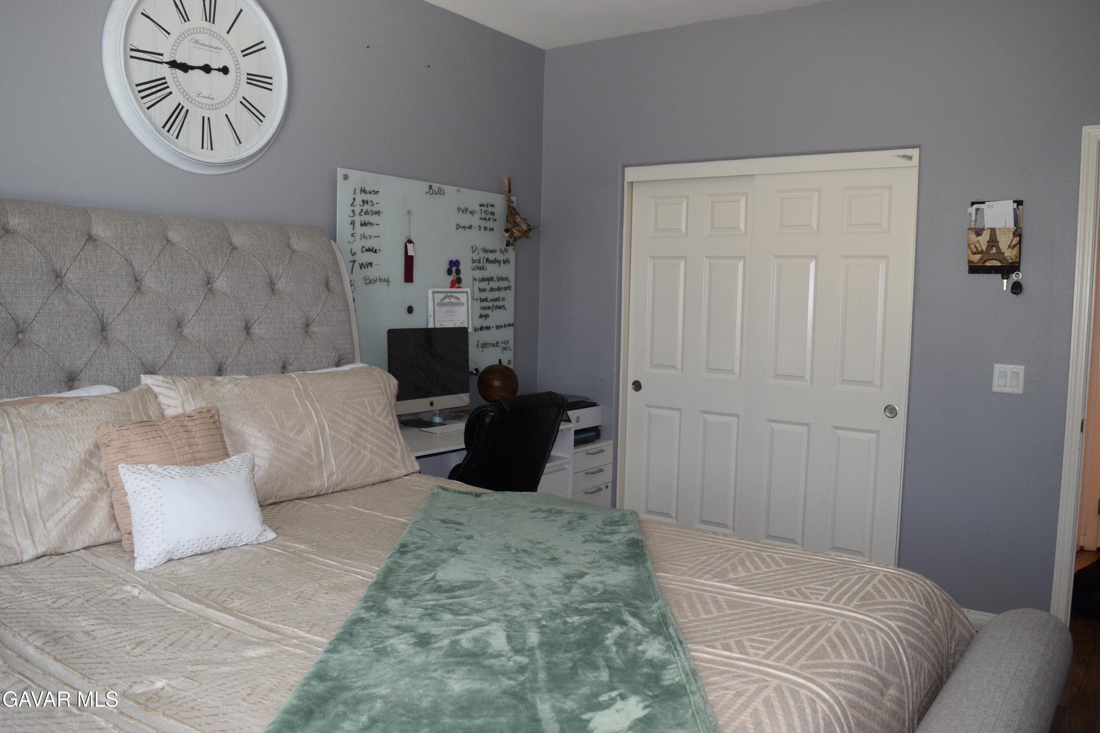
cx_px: 550
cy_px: 366
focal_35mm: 27
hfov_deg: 67.4
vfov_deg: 47.9
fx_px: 825
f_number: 5
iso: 800
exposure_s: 1/100
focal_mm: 18
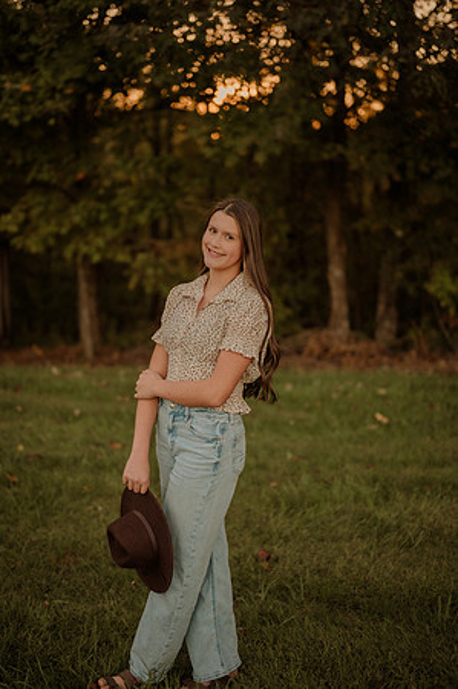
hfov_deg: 26.9
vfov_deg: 39.6
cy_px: 344
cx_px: 229
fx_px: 956
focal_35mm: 50
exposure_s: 1/400
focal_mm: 50
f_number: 2
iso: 250
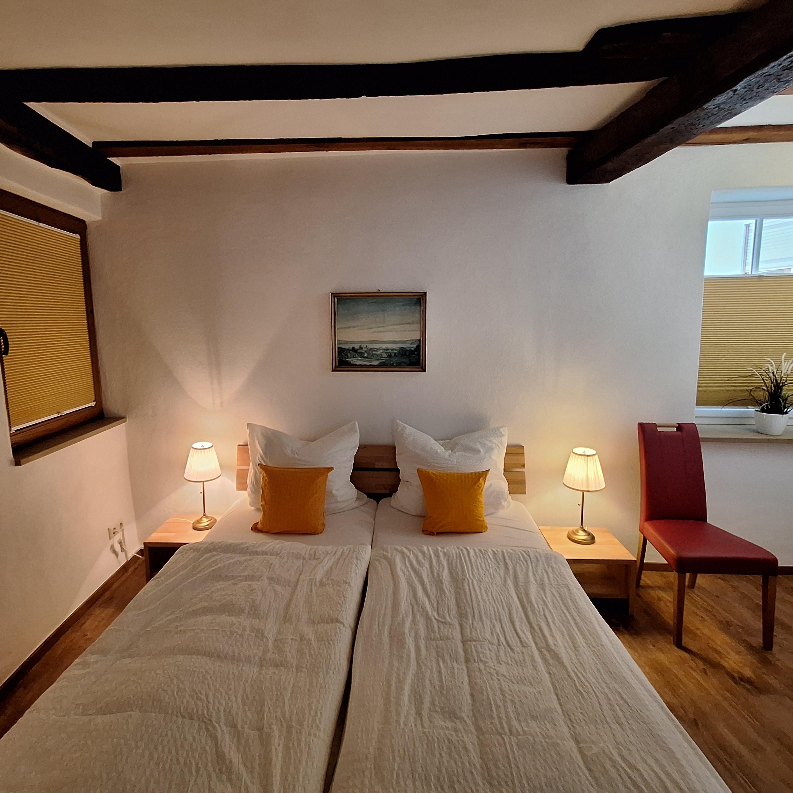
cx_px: 381
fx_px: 415
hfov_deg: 87.4
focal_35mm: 16
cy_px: 381
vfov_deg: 87.4
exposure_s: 1/50
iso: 160
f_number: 2.2
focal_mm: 1.74
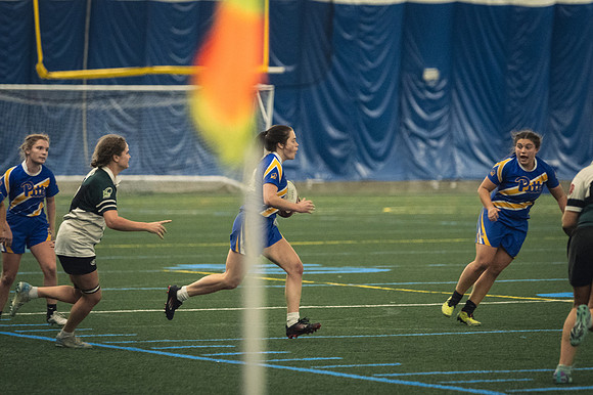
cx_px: 296
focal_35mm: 255
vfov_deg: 5.4
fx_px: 4198
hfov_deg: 8.1
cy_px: 198
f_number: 2.8
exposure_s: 1/500
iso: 7200
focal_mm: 170
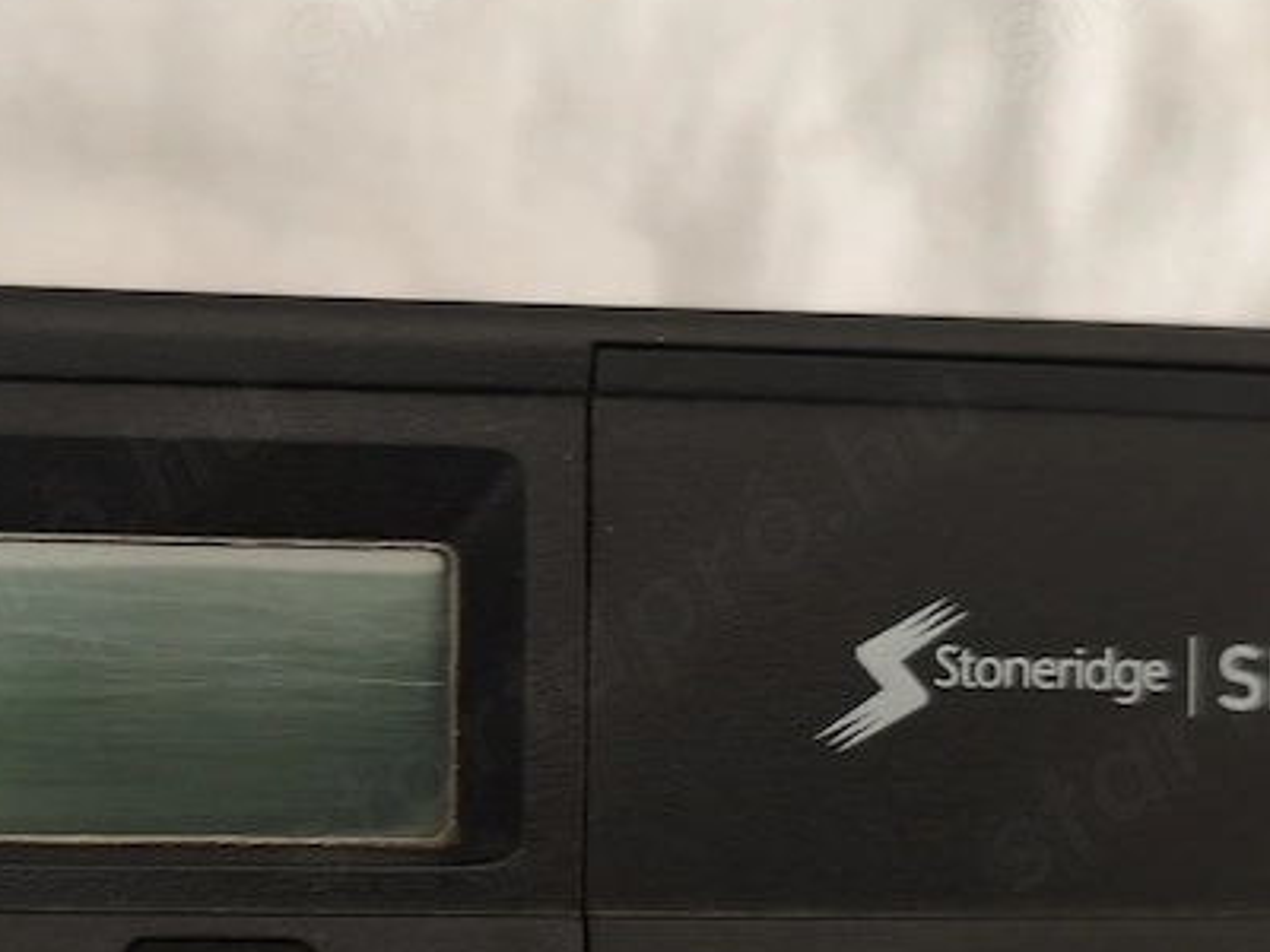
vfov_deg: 22.4
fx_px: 2385
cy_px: 685
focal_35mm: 65
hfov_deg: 29.4
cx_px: 346
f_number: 1.5
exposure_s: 1/50
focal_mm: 4.94
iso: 160
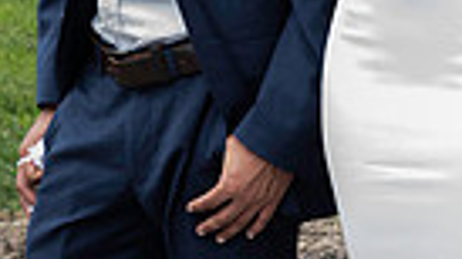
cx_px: 432
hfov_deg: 8.9
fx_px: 2940
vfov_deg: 5.0
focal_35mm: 240
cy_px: -222
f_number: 7.1
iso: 1100
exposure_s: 1/80
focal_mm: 70
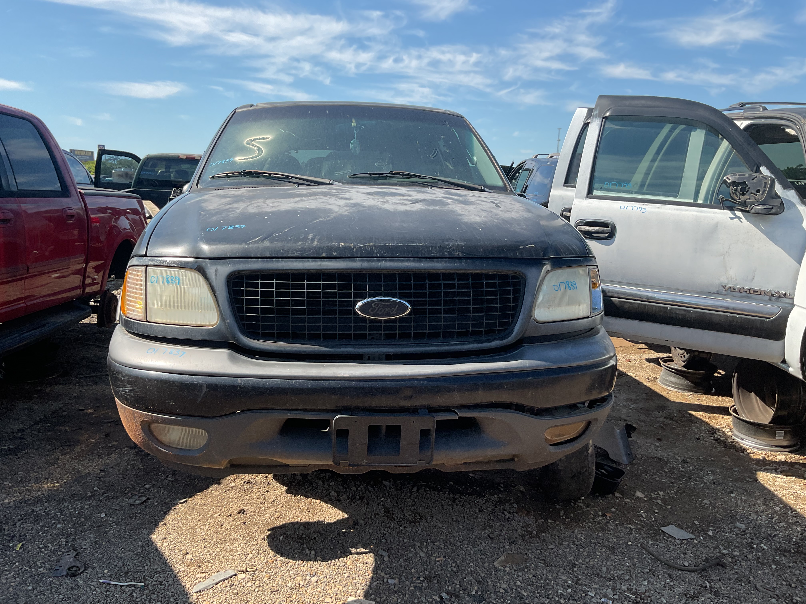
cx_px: 403
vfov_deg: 48.2
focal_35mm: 29
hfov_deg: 61.7
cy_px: 302
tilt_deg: -10.5
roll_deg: -0.3
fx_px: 675
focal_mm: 3
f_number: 1.8
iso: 16
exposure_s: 1/1250
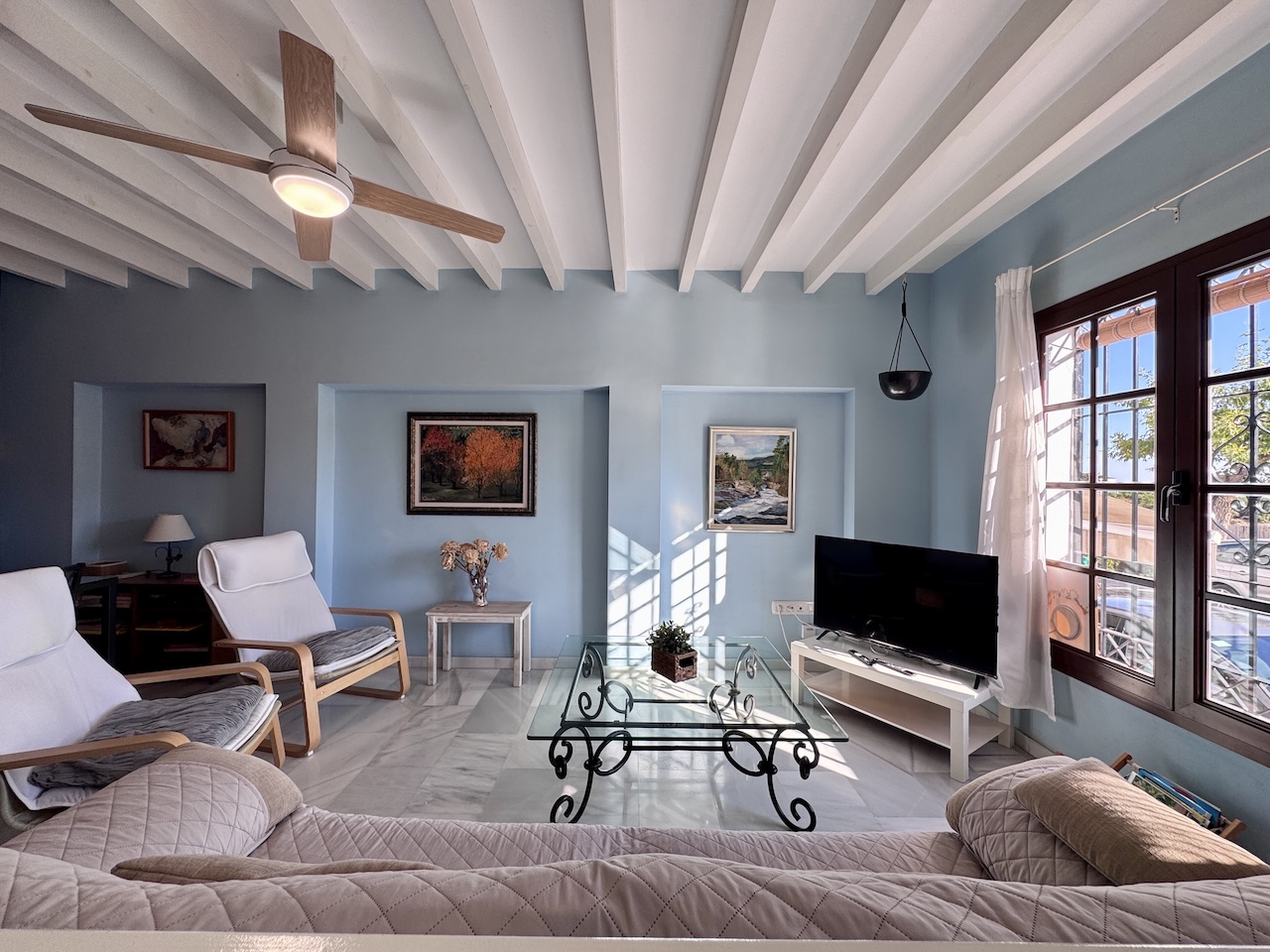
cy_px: 476
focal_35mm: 14
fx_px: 514
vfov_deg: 85.7
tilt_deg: -0.3
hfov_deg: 102.1
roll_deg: -0.5
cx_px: 635
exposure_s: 1/99
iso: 40
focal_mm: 2.22
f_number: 2.2
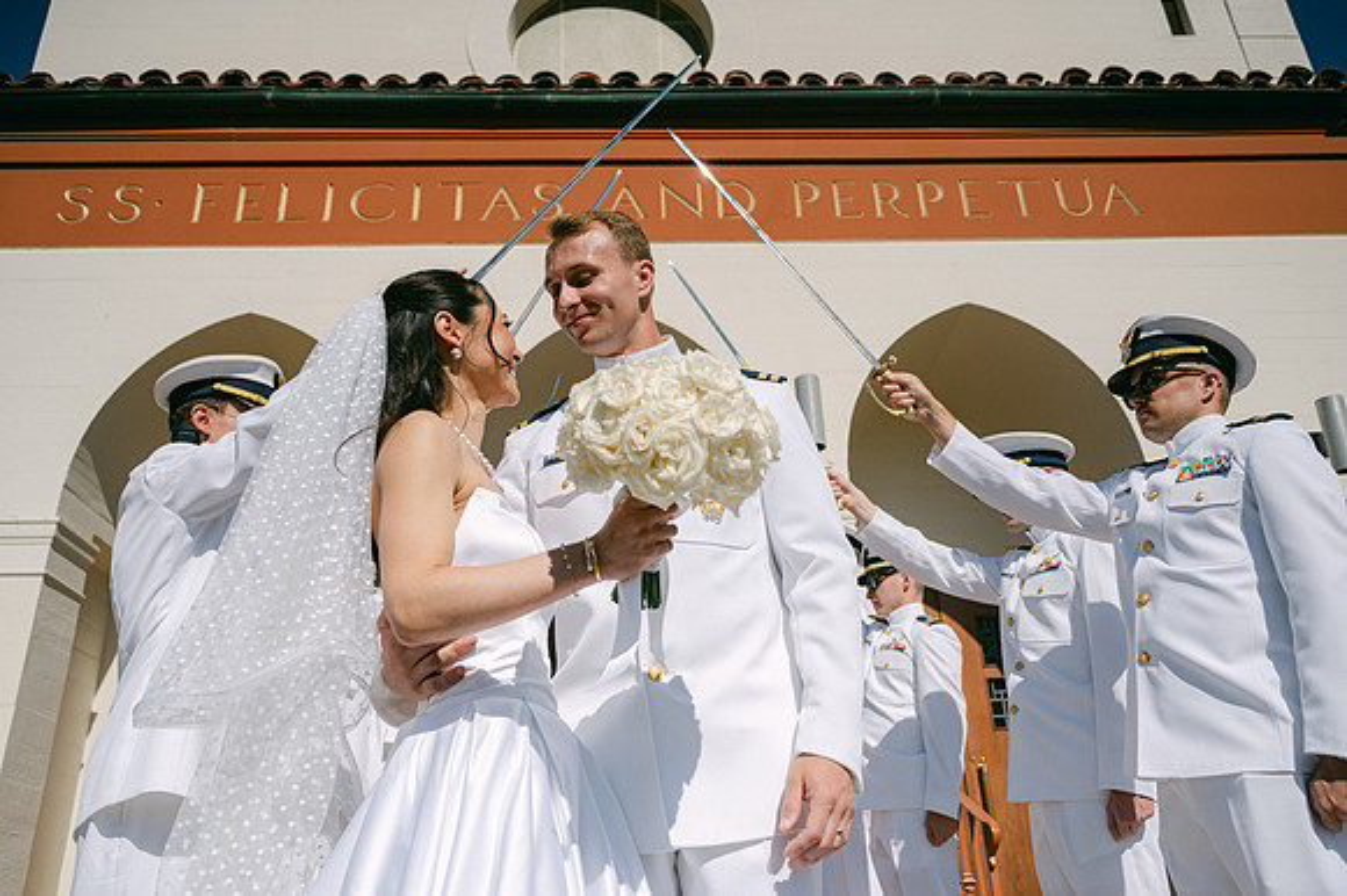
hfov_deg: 65.5
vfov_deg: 46.4
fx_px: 1047
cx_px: 674
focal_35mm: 28
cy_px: 448
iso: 100
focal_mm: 28
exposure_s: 1/5000
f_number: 4
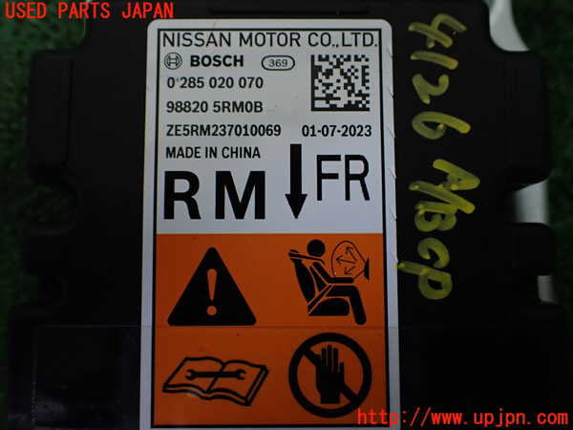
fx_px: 497
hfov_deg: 60.0
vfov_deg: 46.8
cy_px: 215
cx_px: 286
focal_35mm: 30
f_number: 2.3
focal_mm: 5.4
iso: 400
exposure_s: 1/125
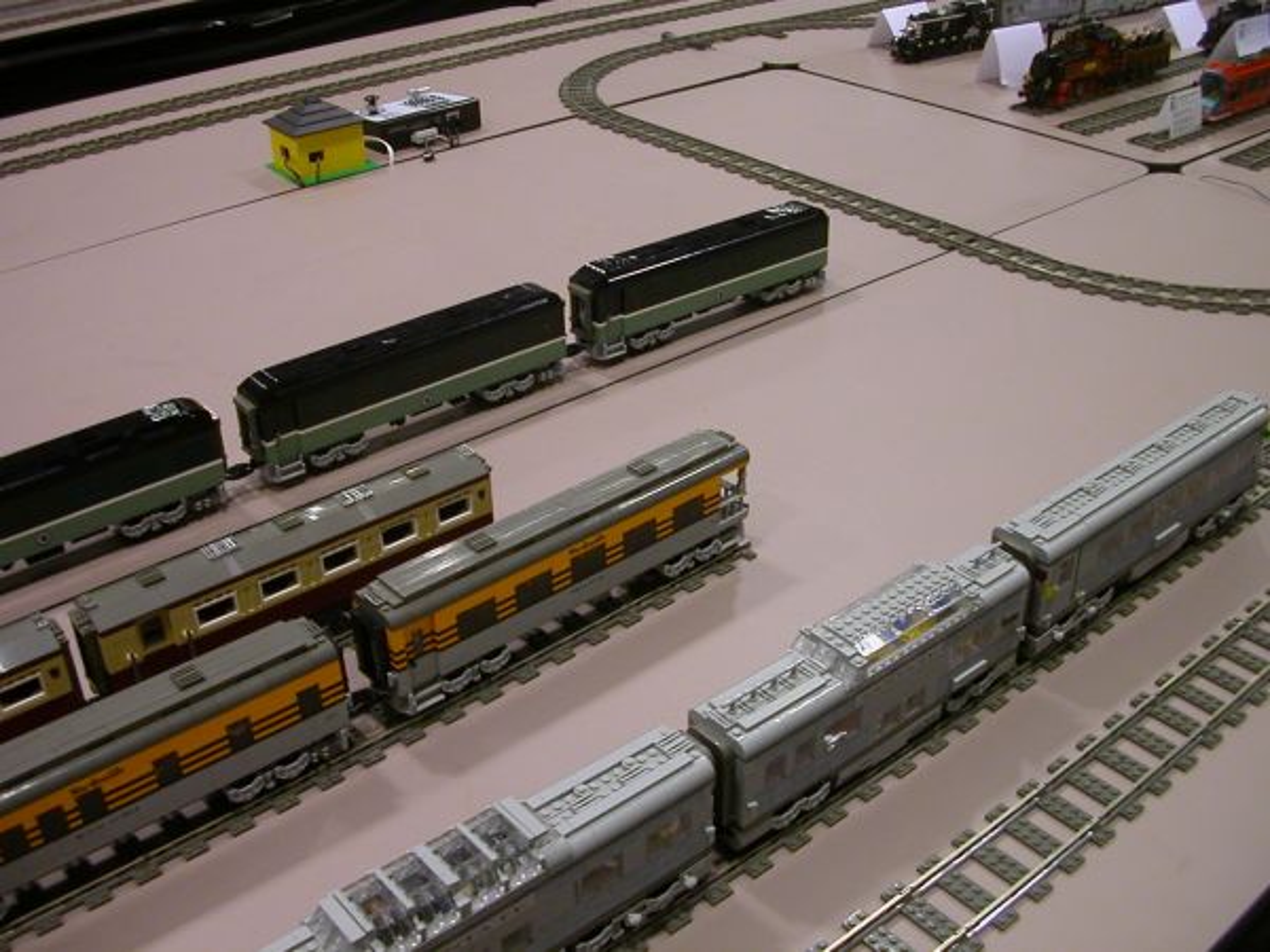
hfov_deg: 50.1
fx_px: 1357
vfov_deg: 38.7
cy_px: 476
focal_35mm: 37
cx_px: 635
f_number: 2.7
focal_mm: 5.6
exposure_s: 1/17.6
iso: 100
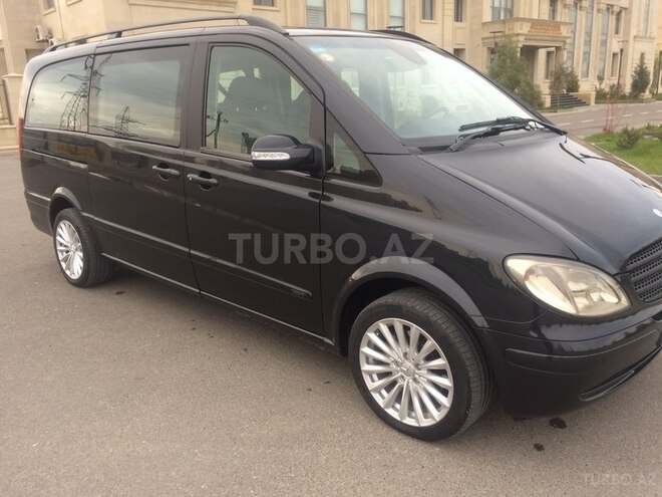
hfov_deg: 61.7
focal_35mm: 29
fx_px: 555
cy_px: 248
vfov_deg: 48.2
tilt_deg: -14.5
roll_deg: +3.2
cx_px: 331
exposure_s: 1/33
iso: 32
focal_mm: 4.15
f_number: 2.2
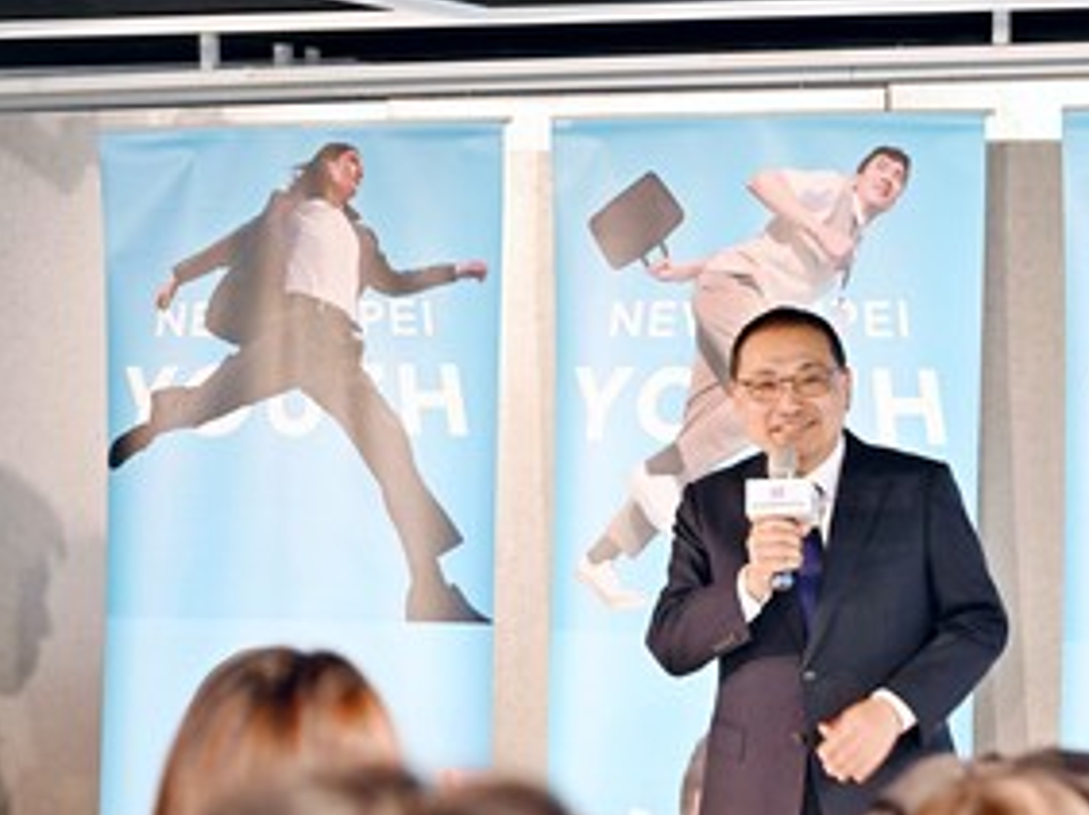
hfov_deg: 16.9
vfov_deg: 12.7
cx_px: 765
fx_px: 3646
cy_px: 481
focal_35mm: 116
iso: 2000
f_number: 4.5
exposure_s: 1/125
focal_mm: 85
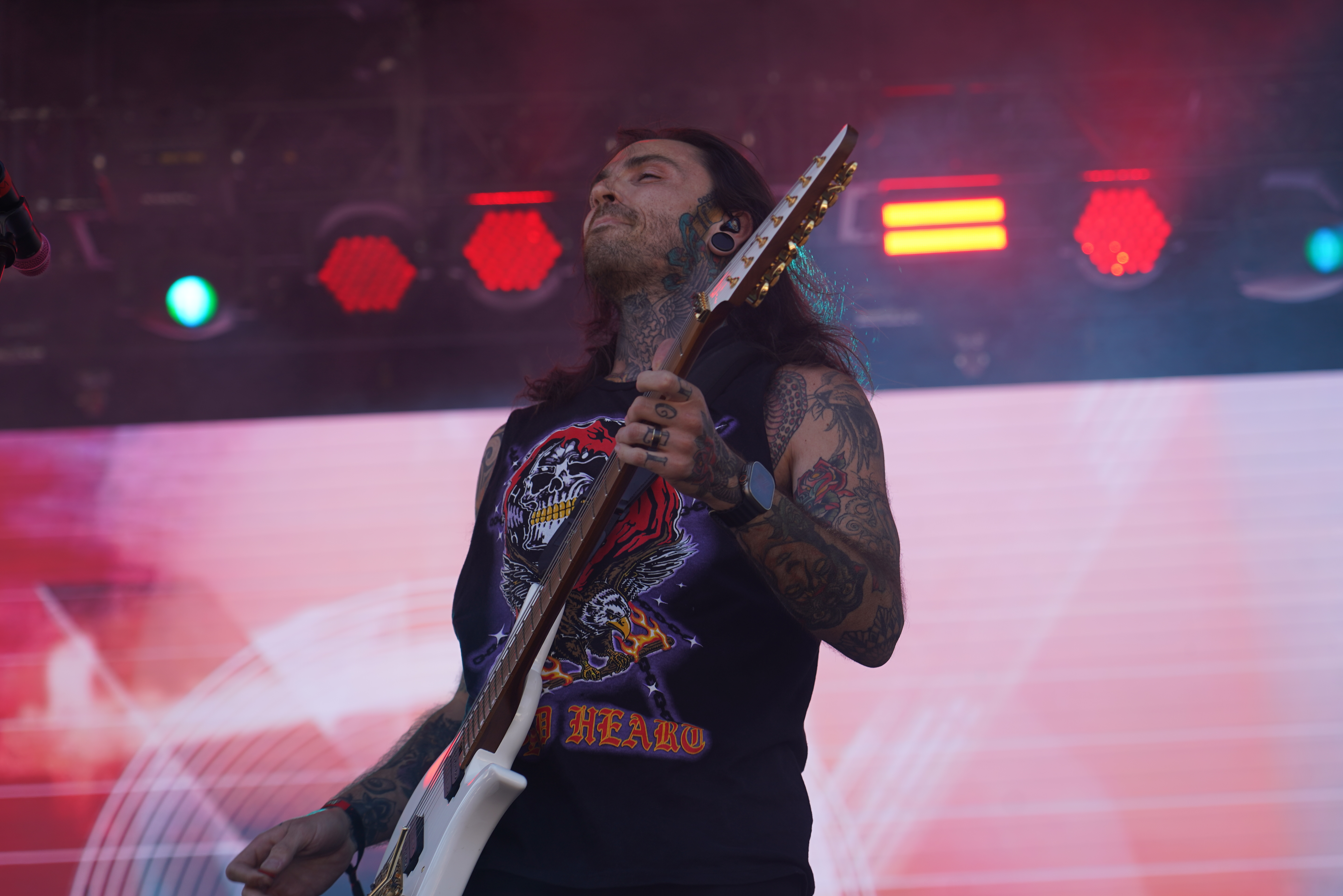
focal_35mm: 110
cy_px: 435
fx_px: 4103
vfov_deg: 12.5
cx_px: 701
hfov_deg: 18.6
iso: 100
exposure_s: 1/200
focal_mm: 105
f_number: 4.5
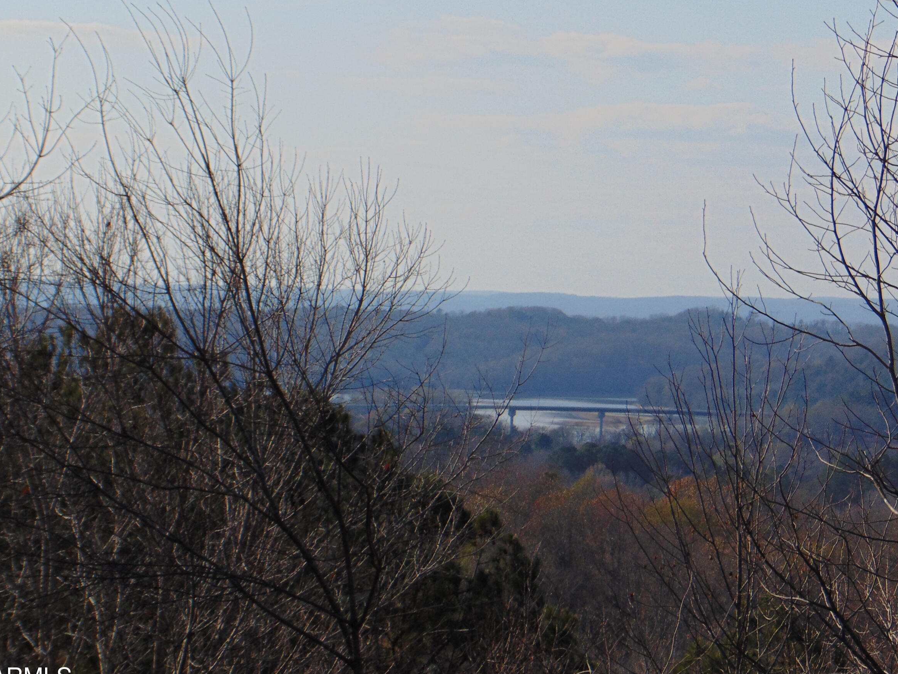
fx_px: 4436
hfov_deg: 11.6
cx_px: 532
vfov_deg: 8.7
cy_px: 283
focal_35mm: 171
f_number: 10.3
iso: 80
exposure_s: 1/250
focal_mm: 23.9
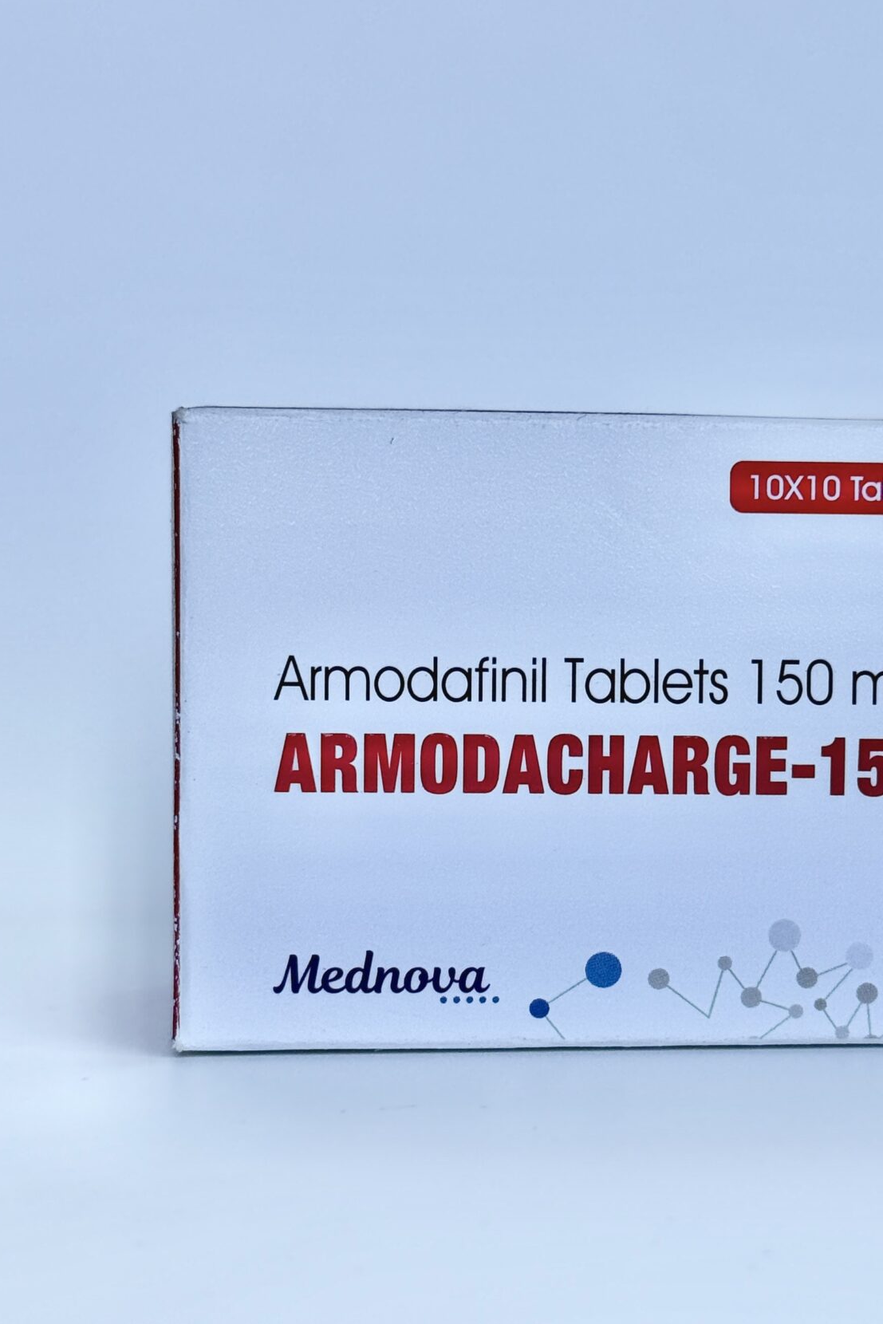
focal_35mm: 77
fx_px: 2832
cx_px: 628
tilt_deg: -4.9
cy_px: 688
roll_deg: +0.0
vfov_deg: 26.3
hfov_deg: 17.6
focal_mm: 6.76
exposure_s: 1/906
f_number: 1.78
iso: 80
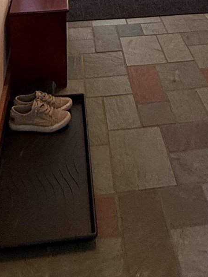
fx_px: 432
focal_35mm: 54
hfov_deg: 27.0
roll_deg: +0.1
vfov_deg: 25.4
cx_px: 117
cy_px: -151
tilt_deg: -3.4
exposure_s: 1/60
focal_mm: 2.22
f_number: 2.2
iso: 200
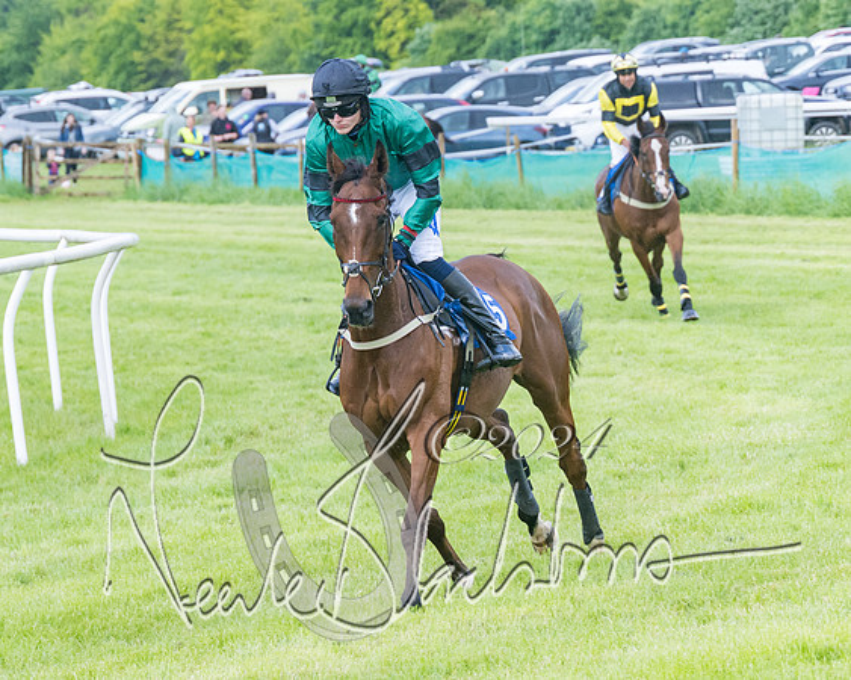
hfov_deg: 8.5
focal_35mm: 228
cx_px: 193
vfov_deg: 6.8
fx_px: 5748
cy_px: 387
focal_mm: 98
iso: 400
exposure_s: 1/1000
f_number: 5
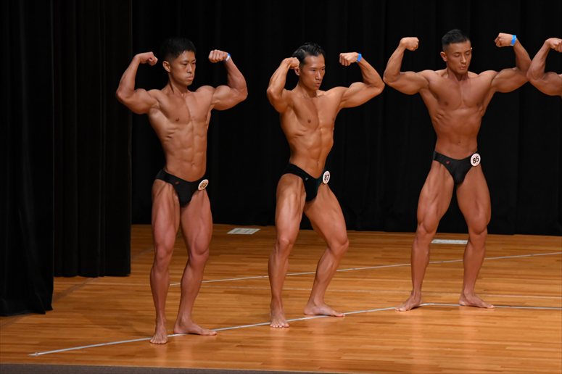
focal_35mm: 255
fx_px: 3979
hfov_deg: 8.1
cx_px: 281
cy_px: 187
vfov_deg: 5.4
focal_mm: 170
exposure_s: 1/400
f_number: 5.6
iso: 3200
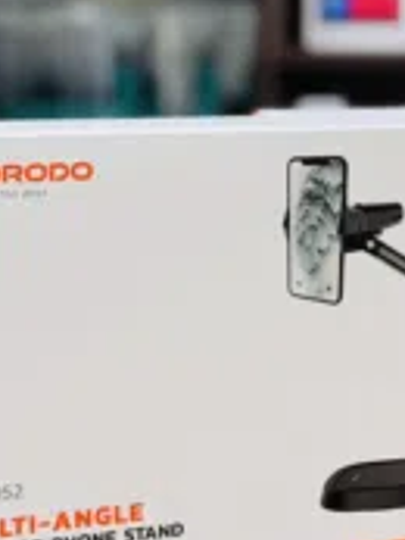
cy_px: 106
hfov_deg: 13.3
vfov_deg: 17.6
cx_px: 355
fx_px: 1729
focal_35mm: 111
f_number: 1.78
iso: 50
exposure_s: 1/100
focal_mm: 6.76
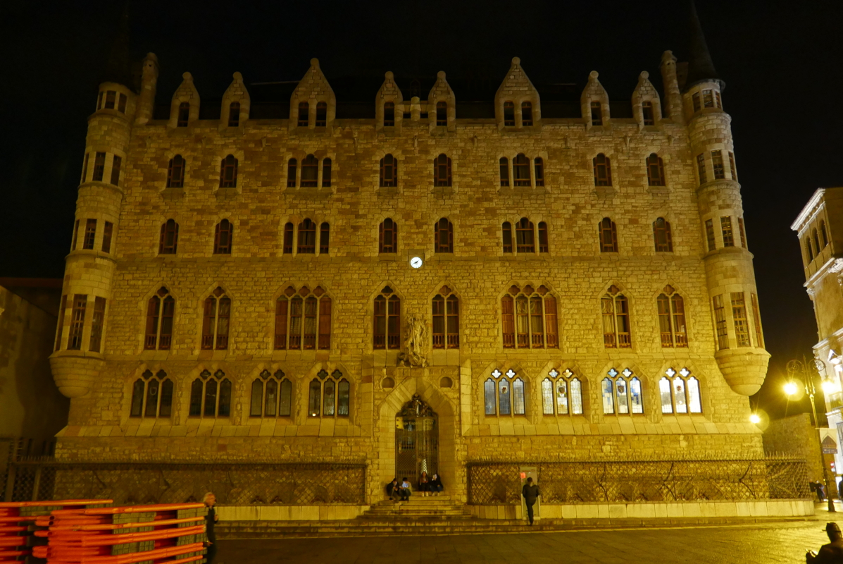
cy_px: 282
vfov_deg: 43.7
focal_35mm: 30
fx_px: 703
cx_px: 422
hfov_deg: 61.9
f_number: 2.2
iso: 1600
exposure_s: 1/20
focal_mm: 13.4
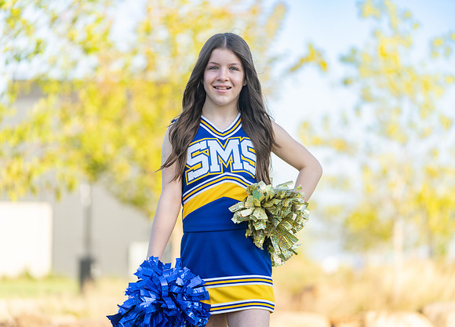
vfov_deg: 11.1
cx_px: 245
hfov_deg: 15.3
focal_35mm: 131
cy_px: 163
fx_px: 1691
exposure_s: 1/400
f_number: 2.8
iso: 100
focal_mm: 124
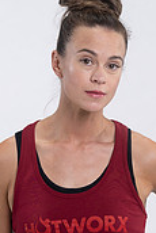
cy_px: 195
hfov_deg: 6.2
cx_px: 95
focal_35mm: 222
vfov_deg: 9.2
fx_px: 1440
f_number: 4
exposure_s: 1/125
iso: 200
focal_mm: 85
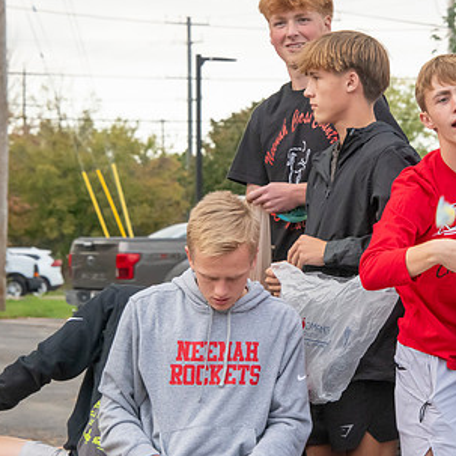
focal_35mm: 220
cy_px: 196
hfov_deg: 7.9
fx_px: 3279
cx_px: 370
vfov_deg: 8.0
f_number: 11
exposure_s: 1/400
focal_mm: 135
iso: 3200
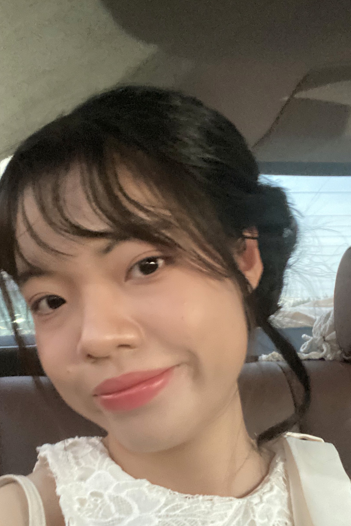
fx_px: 585
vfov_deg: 48.1
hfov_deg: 33.3
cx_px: 143
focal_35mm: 40
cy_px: 326
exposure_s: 1/17
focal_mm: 2.71
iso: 800
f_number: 2.2
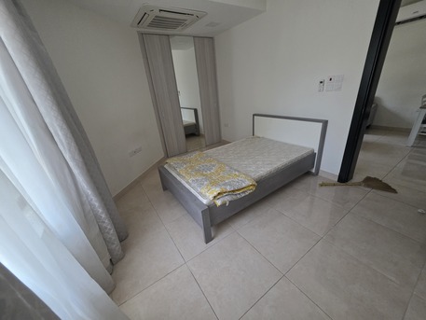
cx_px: 213
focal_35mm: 13
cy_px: 160
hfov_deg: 106.2
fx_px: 160
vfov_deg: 89.9
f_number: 1.9
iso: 500
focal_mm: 2.2
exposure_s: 1/359
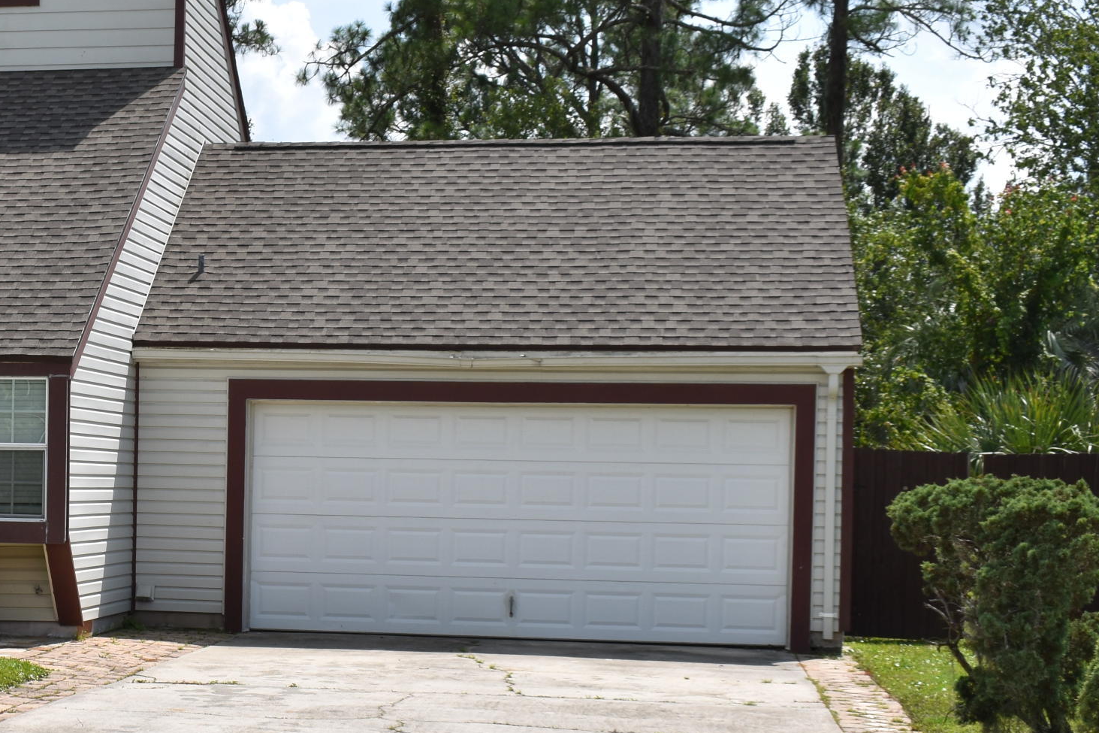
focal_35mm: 80
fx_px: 2442
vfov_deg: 17.0
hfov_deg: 24.4
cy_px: 460
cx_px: 38
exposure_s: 1/200
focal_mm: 26
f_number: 11
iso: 100
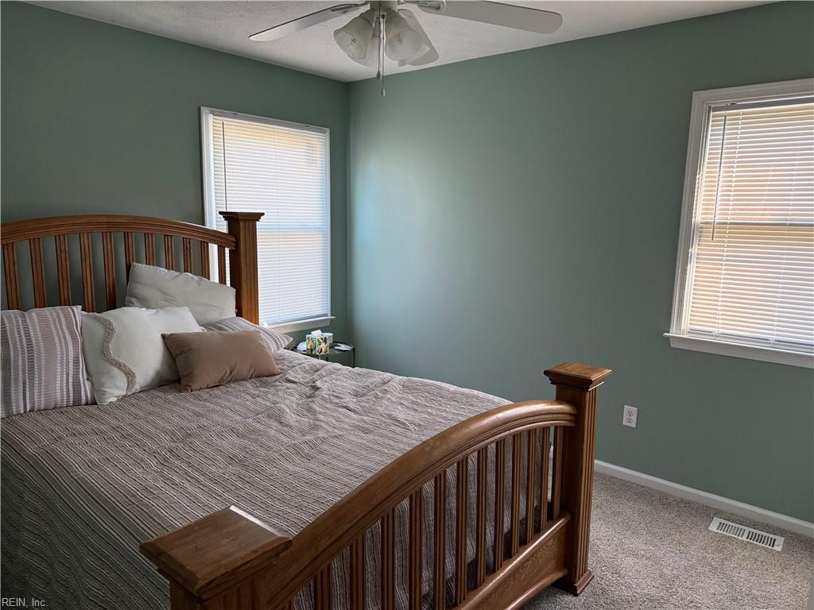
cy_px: 305
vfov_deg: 56.8
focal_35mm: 24
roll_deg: -1.3
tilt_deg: -9.2
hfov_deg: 71.6
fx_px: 564
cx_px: 407
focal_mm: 6.76
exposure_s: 1/120
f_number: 1.78
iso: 320
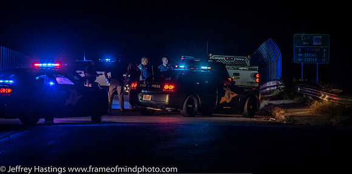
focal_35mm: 288
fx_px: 2616
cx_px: 164
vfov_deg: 3.8
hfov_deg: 7.7
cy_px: 74
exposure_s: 1/100
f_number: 5.3
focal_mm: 165
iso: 2000
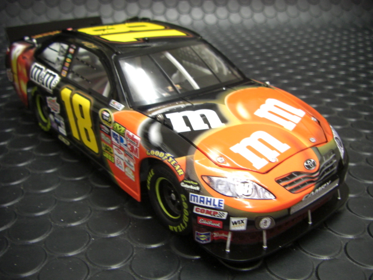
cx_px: 191
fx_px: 420
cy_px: 141
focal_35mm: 39
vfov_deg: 36.8
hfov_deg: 47.9
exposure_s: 1/13
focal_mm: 6.3
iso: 200
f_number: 3.4
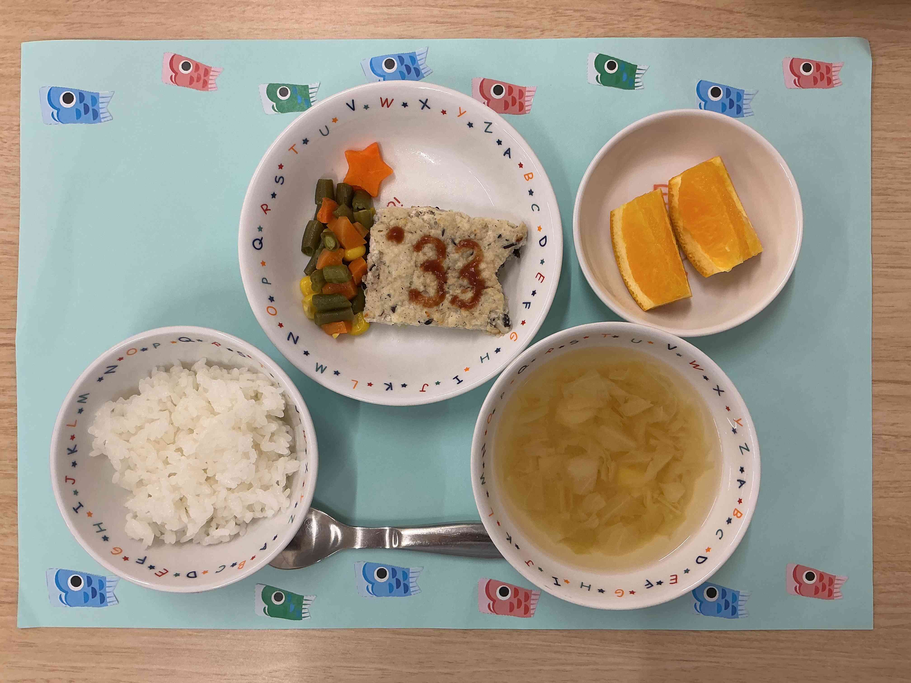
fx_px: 763
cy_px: 342
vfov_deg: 48.2
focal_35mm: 29
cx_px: 456
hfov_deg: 61.7
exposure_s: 1/60
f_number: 1.8
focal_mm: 3
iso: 40
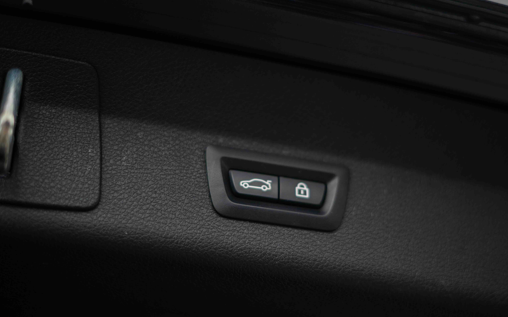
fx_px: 831
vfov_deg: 21.6
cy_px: 173
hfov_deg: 34.0
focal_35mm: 60
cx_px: 272
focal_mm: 50
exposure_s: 1/500
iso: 100
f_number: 1.8
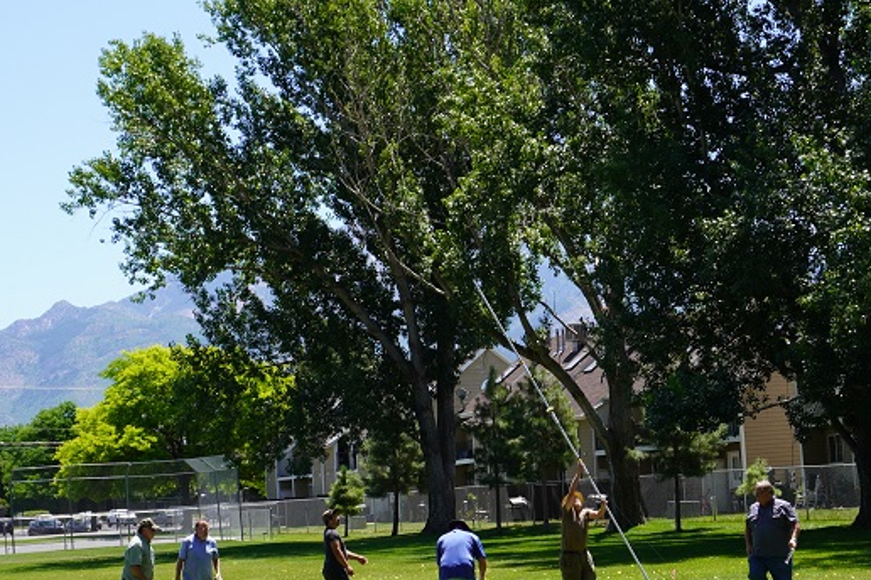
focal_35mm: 87
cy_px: 330
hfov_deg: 23.3
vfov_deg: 15.7
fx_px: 2109
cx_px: 436
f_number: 9
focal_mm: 25
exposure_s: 1/125
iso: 100
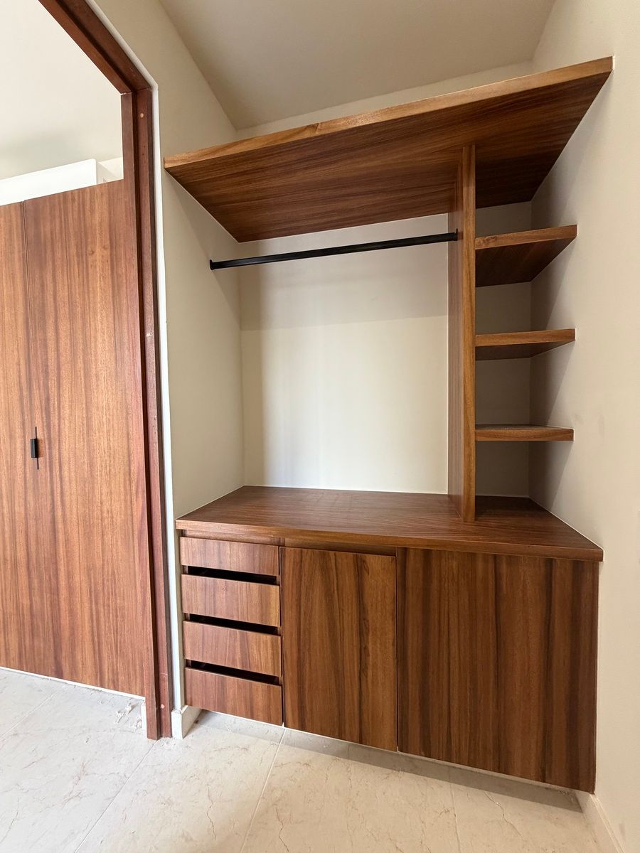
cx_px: 320
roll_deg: +0.8
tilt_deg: -2.0
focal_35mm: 14
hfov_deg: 85.7
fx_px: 345
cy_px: 426
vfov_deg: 102.1
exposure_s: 1/111
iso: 320
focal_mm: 2.22
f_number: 2.2
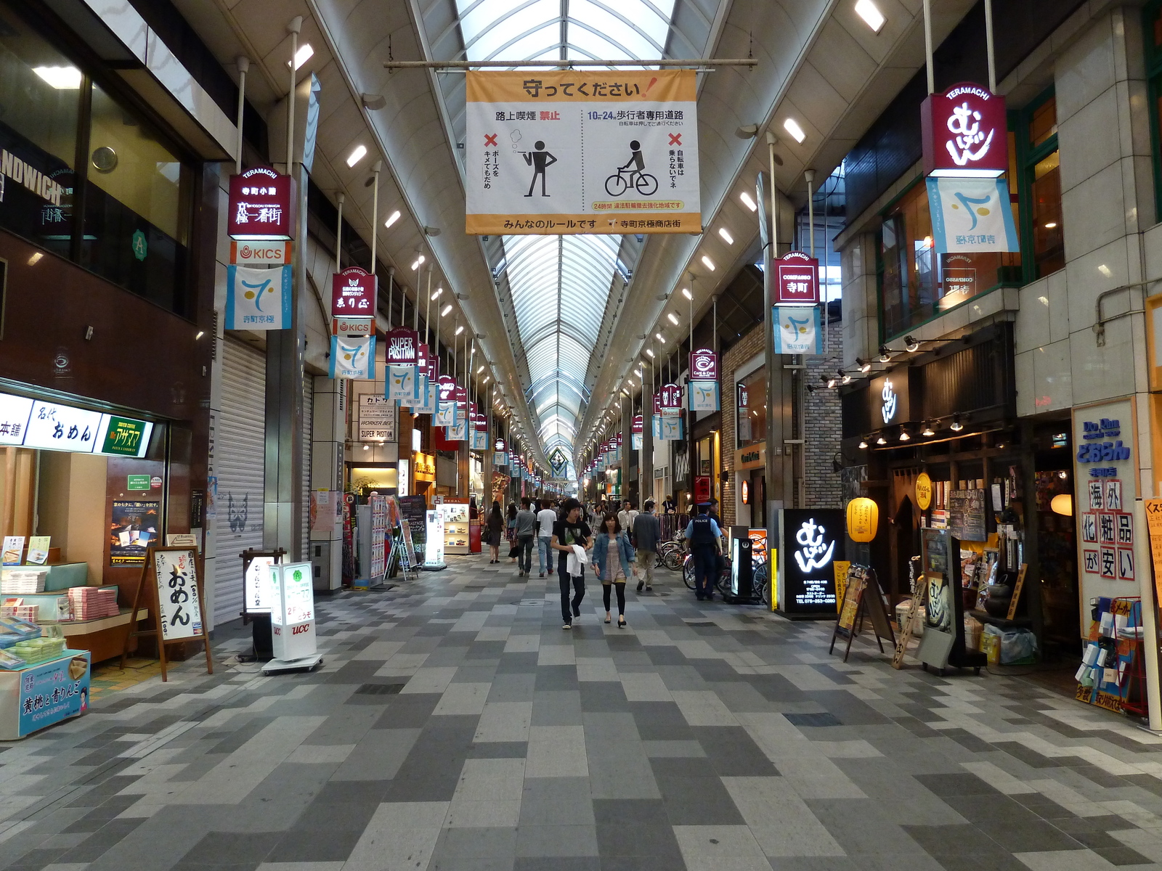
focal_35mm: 25
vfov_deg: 54.9
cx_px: 581
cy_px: 436
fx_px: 839
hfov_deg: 69.4
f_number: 3.3
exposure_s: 1/30
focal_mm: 4.1
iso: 200
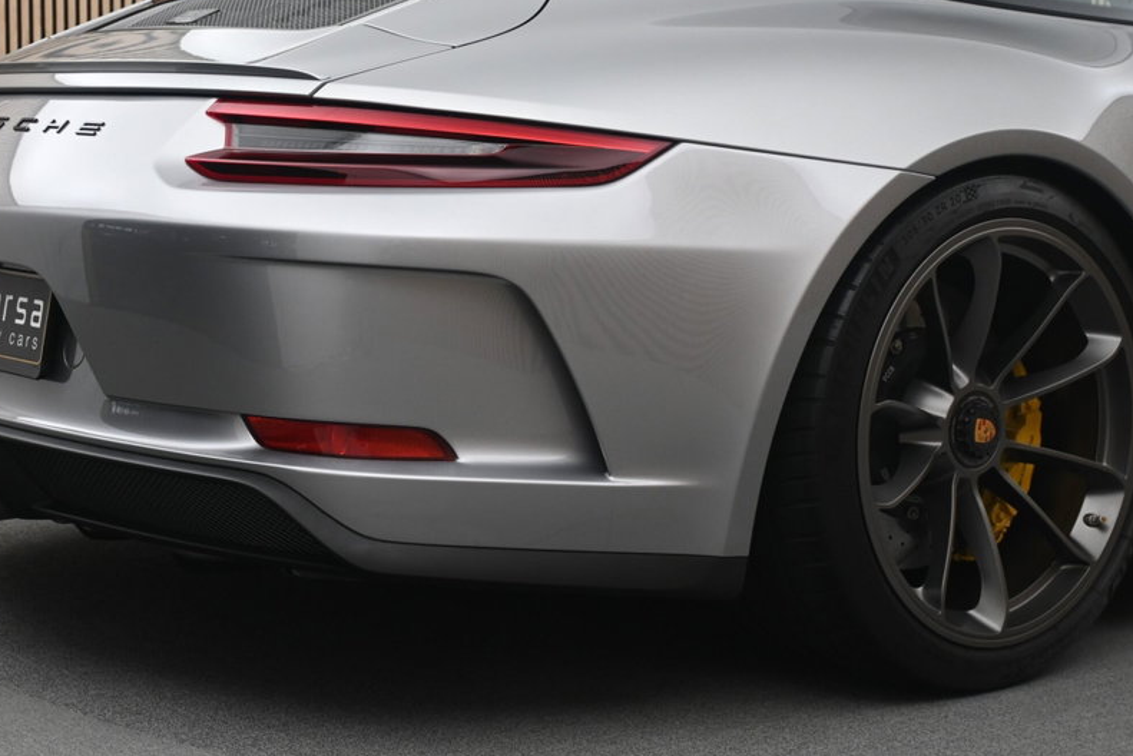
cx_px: 483
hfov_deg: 30.5
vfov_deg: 20.6
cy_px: 321
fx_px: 2078
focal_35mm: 66
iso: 720
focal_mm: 34
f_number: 5
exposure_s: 1/50
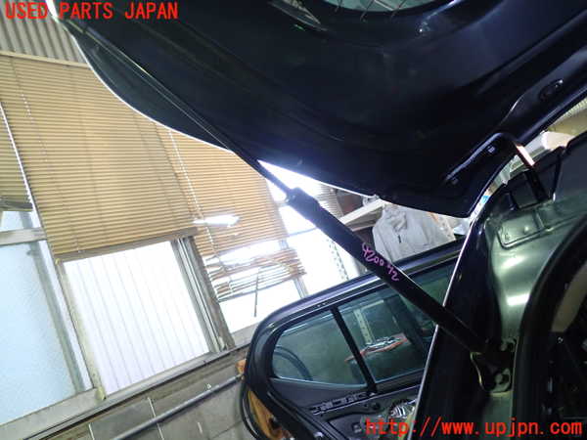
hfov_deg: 60.0
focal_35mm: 30
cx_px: 294
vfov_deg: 46.8
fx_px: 509
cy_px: 220
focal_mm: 5.4
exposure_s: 1/30
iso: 320
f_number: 2.3
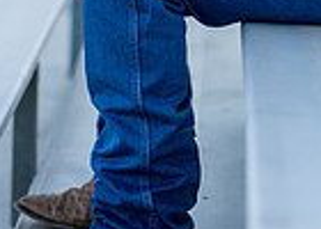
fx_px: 2461
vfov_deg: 5.3
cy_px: -166
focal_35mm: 270
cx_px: 278
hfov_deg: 7.4
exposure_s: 1/1600
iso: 100
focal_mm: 50
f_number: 1.2
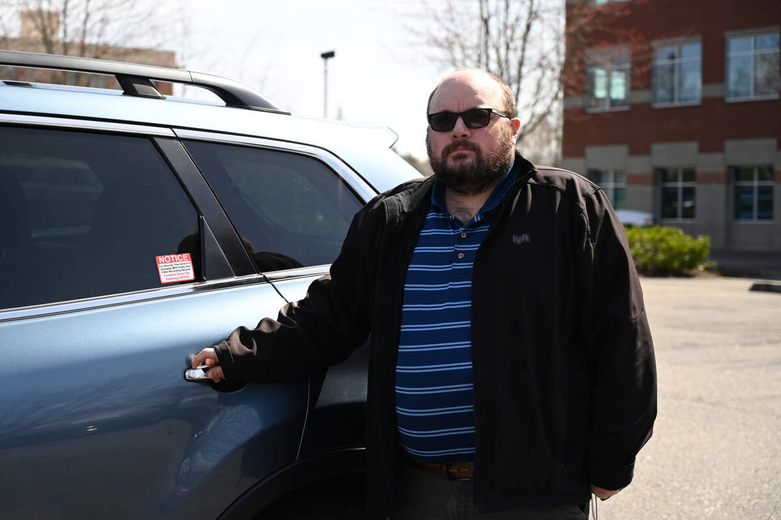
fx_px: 1279
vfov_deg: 23.0
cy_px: 260
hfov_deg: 33.9
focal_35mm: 59
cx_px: 390
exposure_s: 1/3200
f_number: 4
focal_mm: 59
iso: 640
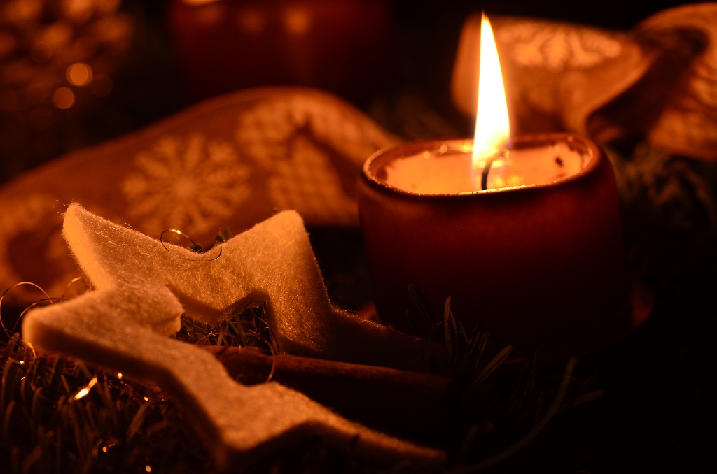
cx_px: 358
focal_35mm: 158
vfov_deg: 8.7
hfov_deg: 13.1
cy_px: 237
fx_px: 3130
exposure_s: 1/40
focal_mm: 105
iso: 800
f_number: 5.6
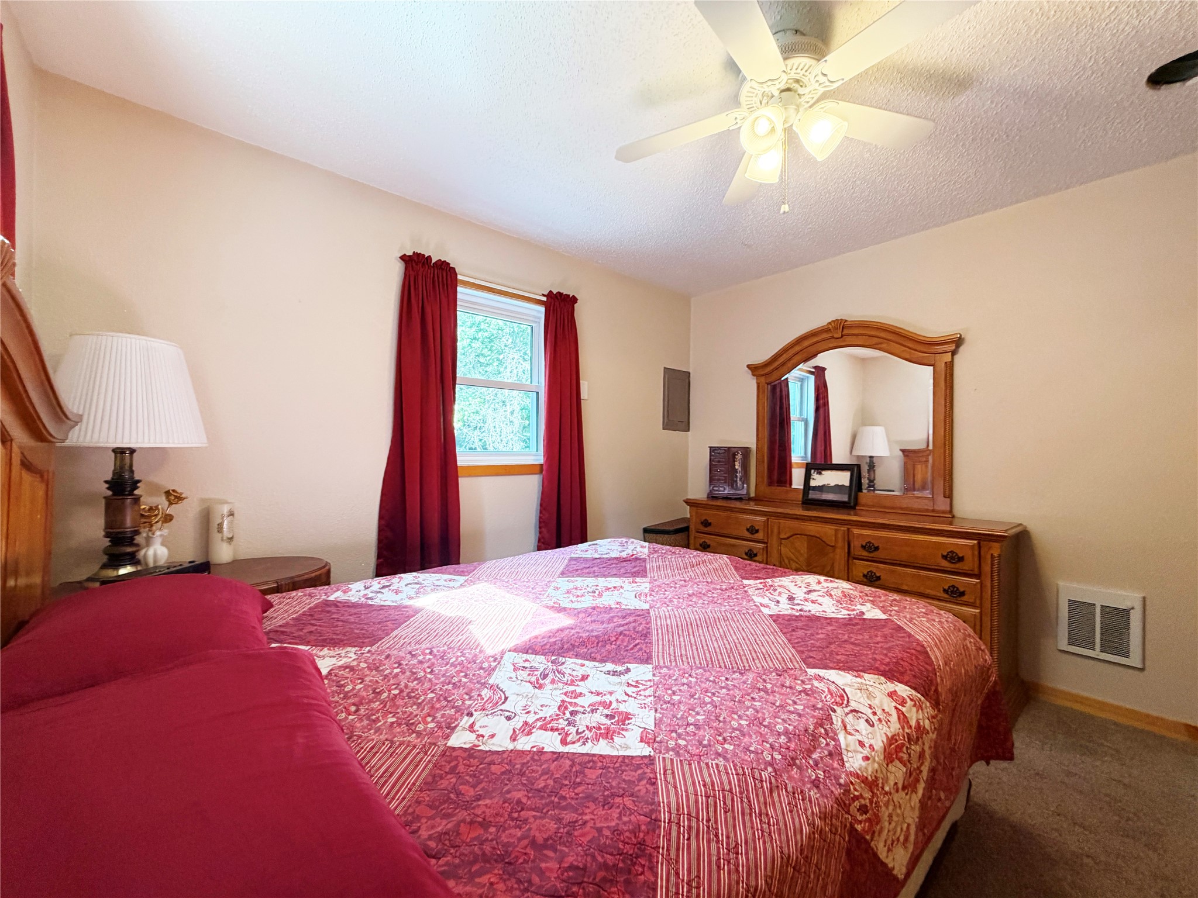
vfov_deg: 85.7
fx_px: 485
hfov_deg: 102.1
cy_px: 449
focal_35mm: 14
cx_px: 599
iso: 200
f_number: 2.2
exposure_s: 1/60
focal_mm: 2.22
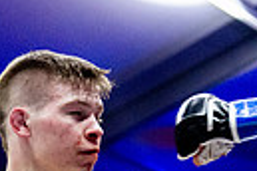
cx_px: 339
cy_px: 292
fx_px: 1913
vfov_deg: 5.1
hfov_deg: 7.6
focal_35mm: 268
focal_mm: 47
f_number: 2.8
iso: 3200
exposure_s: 1/1250
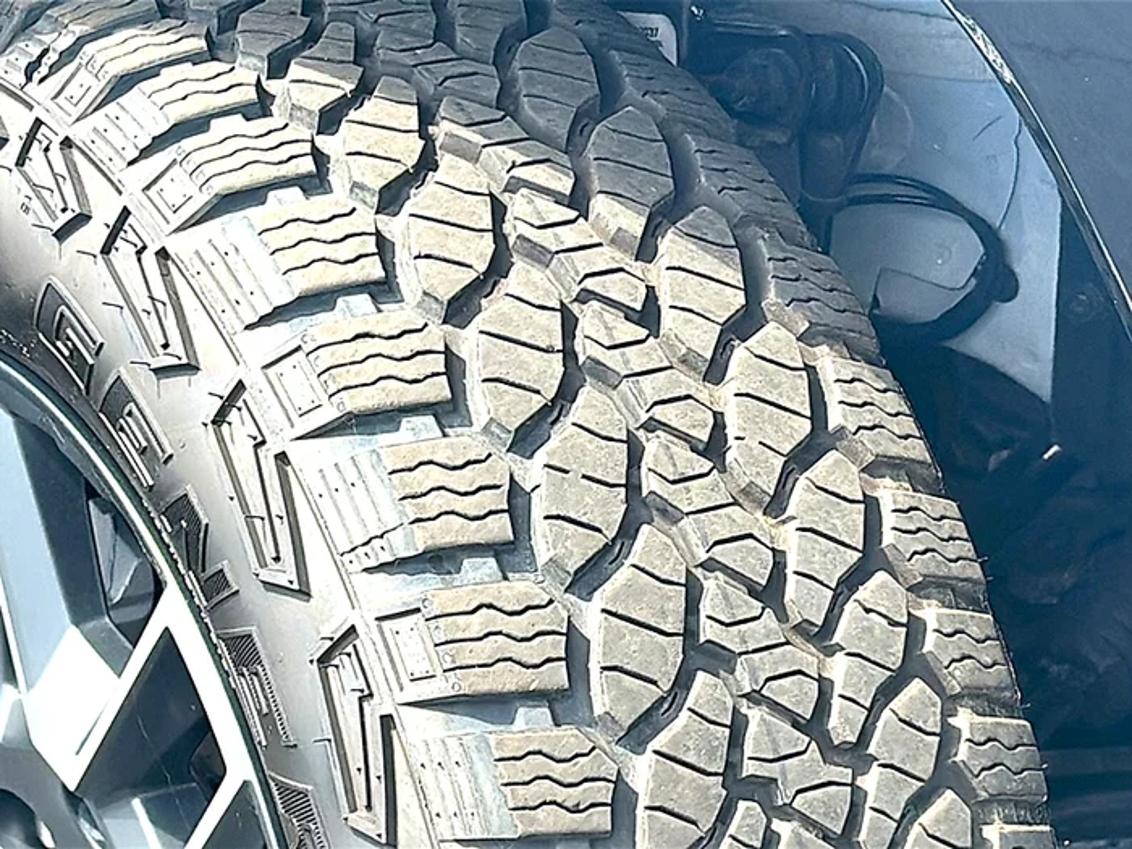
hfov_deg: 19.6
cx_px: 566
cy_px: 424
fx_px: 3270
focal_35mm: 100
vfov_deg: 14.8
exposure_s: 1/912
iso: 80
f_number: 1.78
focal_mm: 6.86
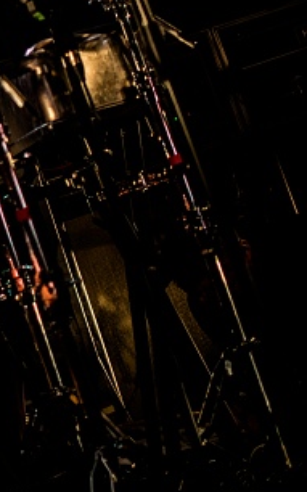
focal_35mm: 84
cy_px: 137
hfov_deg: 13.7
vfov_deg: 24.4
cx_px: -264
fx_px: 1126
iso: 320
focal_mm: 35
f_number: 1.4
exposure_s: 1/125
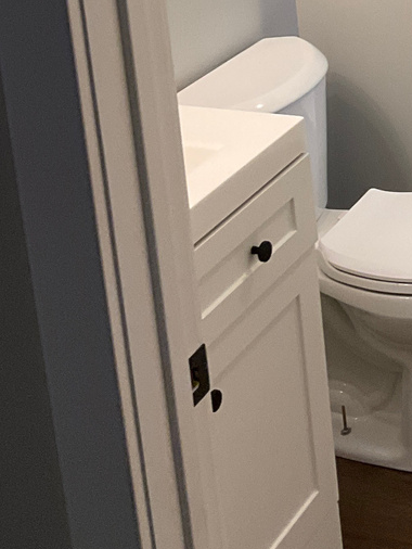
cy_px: -123
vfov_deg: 20.7
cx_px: 564
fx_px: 1395
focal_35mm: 88
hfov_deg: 15.8
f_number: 1.8
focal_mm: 3
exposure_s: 1/60
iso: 64
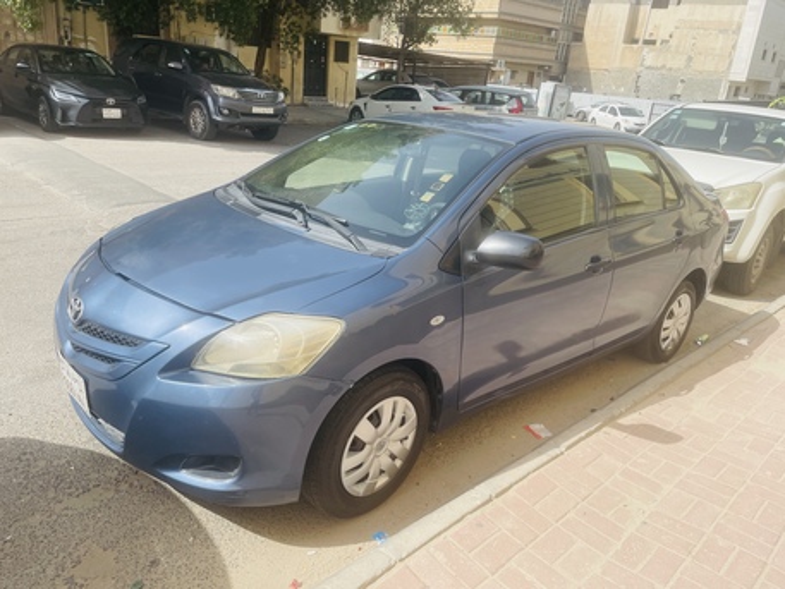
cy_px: 294
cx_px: 392
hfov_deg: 67.3
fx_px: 590
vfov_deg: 53.1
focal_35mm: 26
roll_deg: -4.5
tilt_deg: -20.2
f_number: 1.6
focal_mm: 4.2
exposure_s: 1/2053
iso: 32
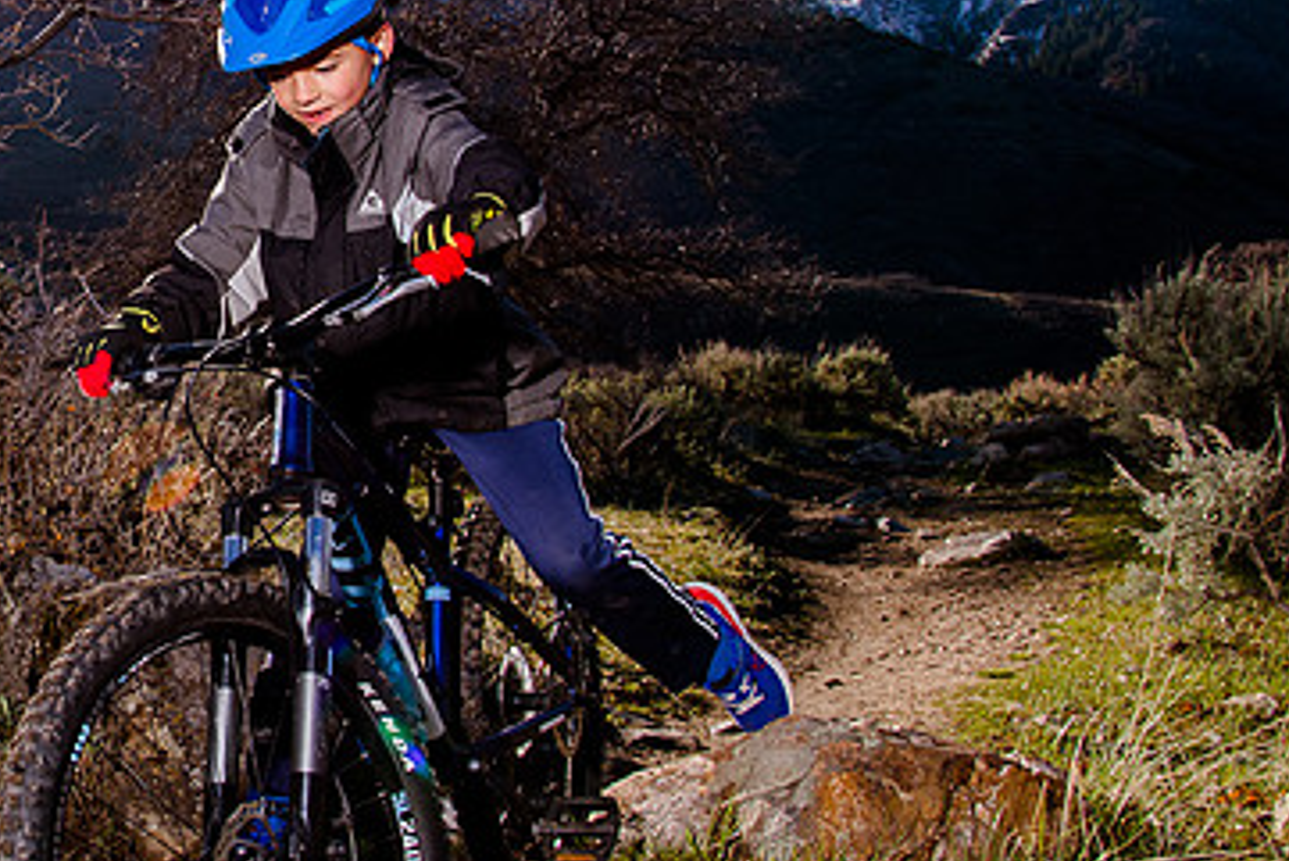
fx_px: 1970
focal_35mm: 55
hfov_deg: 32.6
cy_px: 227
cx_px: -63
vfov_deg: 24.4
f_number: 11
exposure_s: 1/200
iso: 250
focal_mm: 24
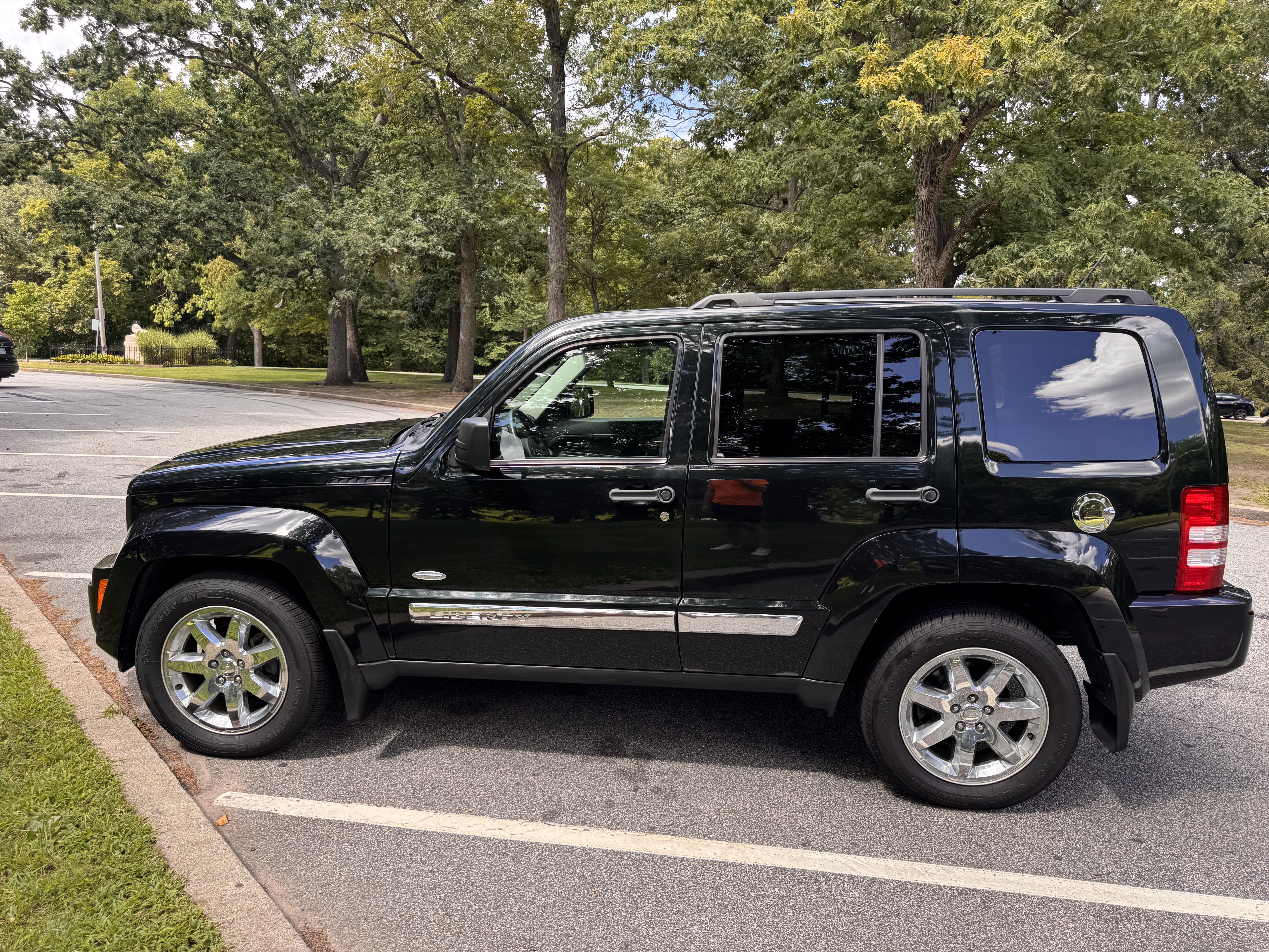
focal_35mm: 24
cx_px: 634
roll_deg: -1.8
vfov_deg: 56.8
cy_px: 476
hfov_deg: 71.6
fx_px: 880
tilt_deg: -7.0
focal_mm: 6.76
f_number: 1.78
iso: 80
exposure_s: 1/448
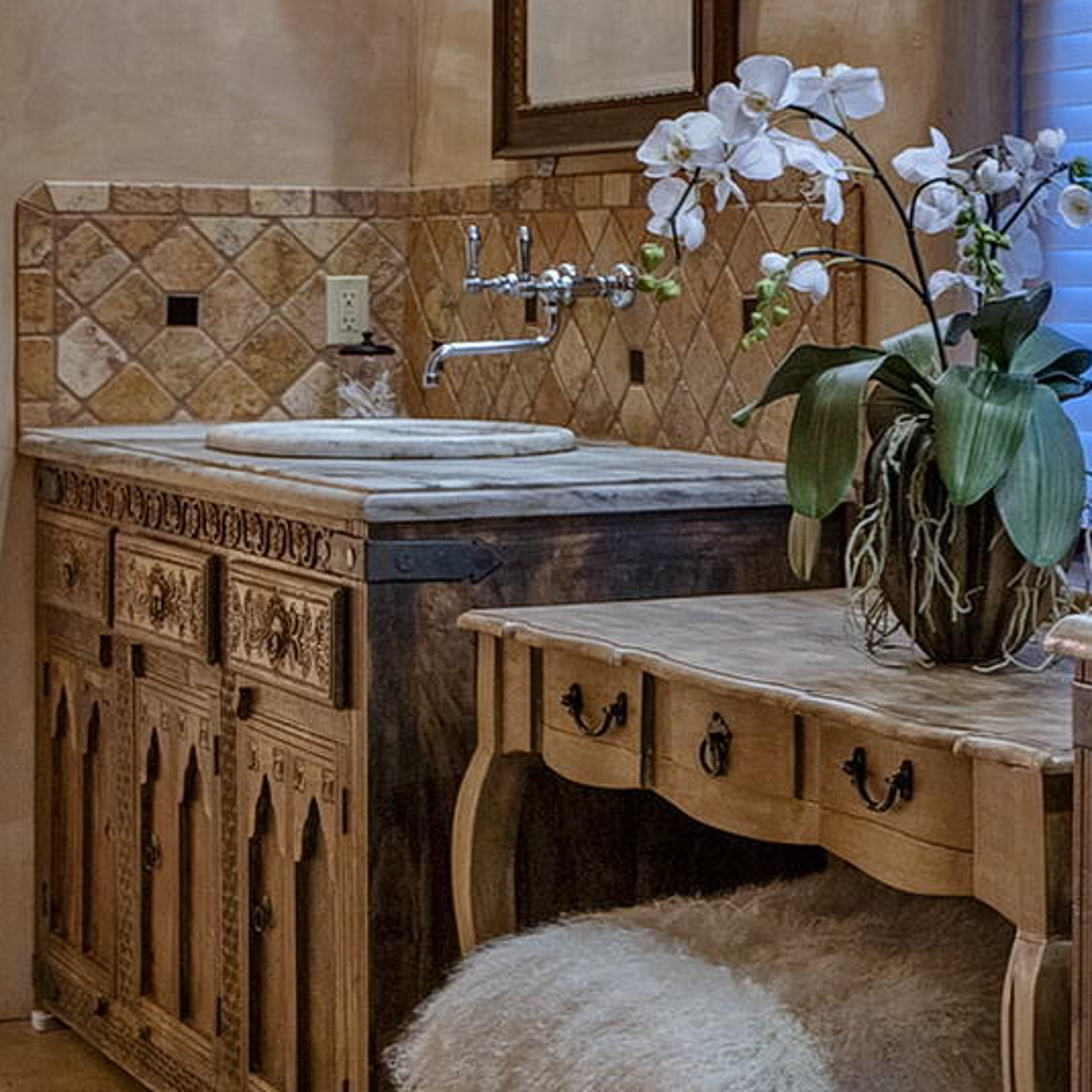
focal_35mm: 80
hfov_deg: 20.7
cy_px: 237
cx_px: 1161
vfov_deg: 21.4
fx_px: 2855
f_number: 5.6
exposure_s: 1/8
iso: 200
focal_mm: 18
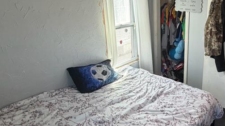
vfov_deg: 37.5
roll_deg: +1.1
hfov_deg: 59.8
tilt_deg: -15.8
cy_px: 49
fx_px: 185
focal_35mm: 31
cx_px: 165
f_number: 2.2
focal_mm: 2.22
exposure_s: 1/120
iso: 200
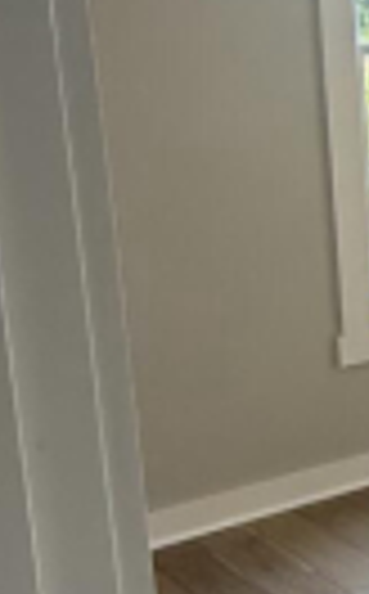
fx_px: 1212
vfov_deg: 27.4
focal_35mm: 75
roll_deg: -1.1
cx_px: 986
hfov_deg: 12.2
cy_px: 209
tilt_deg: -8.4
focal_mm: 2.22
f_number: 2.2
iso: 100
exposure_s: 1/120
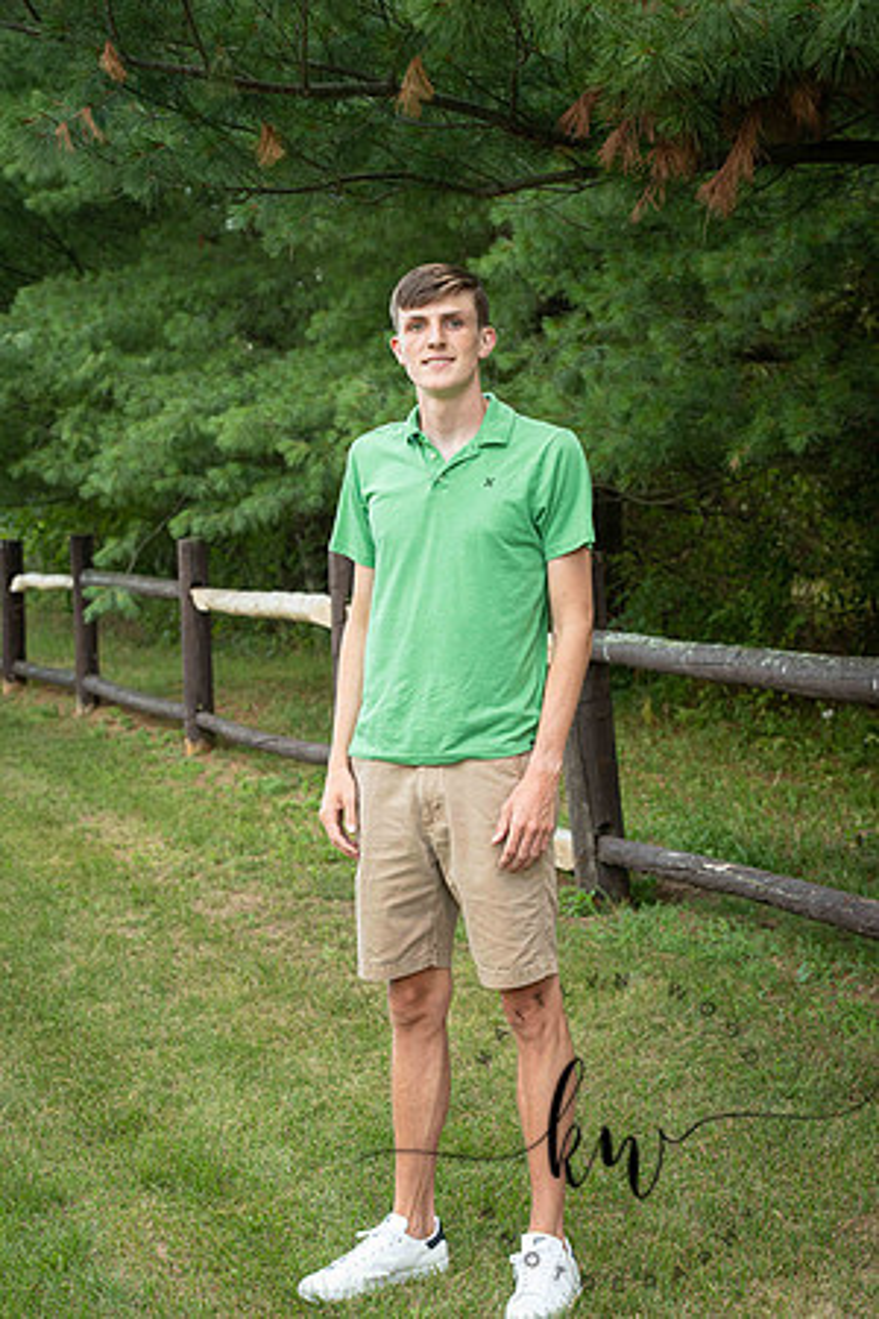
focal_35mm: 70
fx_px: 2564
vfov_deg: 28.8
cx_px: 440
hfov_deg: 19.5
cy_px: 660
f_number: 6.3
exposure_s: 1/200
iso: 500
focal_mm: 70
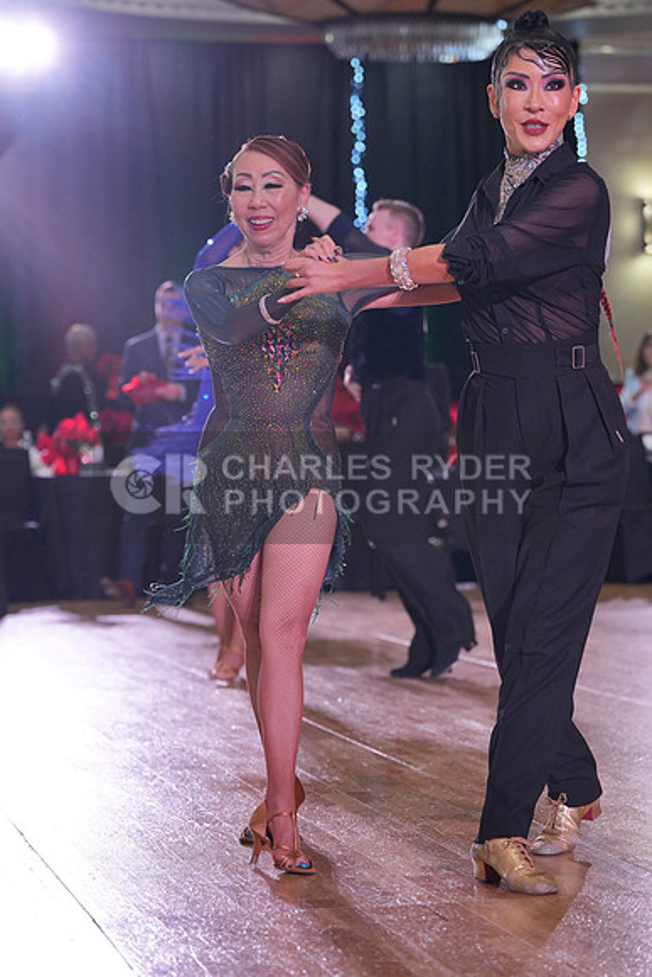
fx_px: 2498
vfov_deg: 22.1
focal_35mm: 92
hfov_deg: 14.9
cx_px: 326
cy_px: 488
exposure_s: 1/500
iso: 1600
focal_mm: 92
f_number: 4
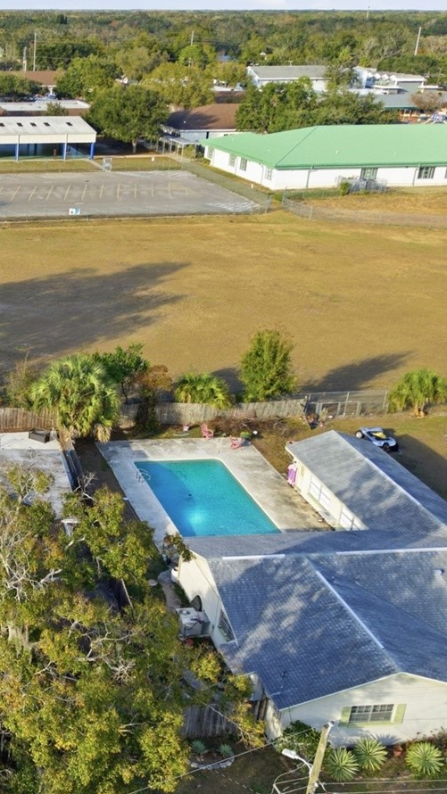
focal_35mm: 47
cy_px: 454
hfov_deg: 23.7
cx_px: -58
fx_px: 990
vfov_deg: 43.6
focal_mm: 8.7
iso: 100
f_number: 1.8
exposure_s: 1/1250
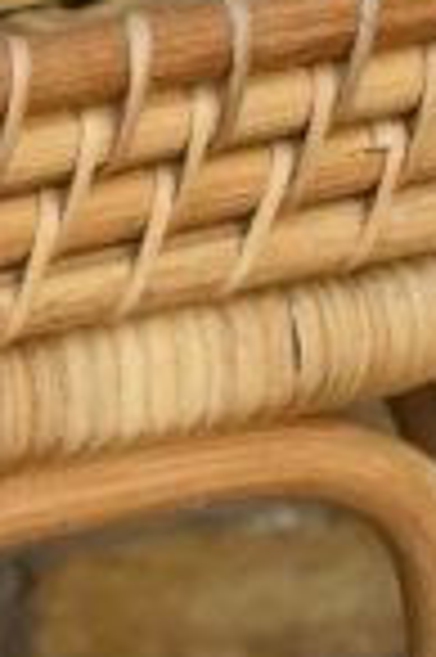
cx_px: -1023
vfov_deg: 5.8
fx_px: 6391
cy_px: -212
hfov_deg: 3.8
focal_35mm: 351
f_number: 4.5
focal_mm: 50
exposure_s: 1/3200
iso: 6400
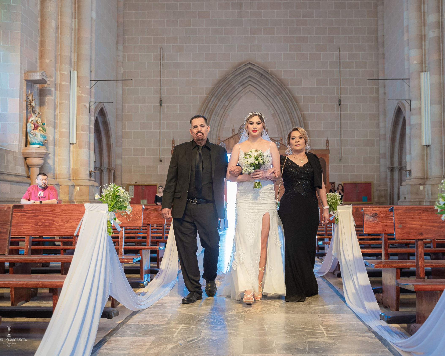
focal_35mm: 40
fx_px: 527
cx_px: 247
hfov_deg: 45.7
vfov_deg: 37.3
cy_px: 180
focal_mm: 35
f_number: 4
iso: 2000
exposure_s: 1/125
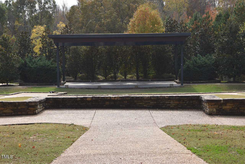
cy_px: 82
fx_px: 593
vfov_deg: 15.7
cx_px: 122
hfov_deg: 23.4
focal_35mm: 87
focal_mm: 58
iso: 100
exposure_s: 1/200
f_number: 8
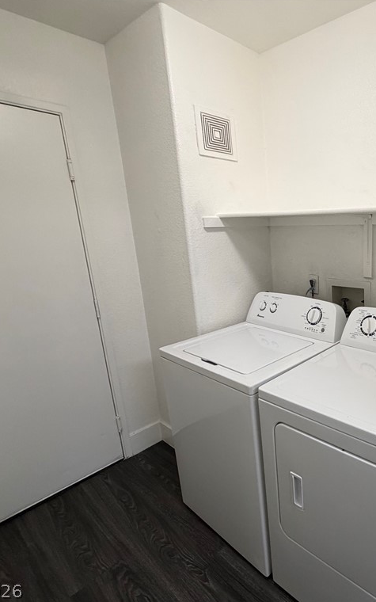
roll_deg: +0.8
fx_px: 328
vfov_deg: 85.1
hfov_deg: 52.2
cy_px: 300
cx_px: 341
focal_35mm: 20
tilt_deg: -12.5
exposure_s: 1/60
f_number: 2.2
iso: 200
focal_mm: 2.22
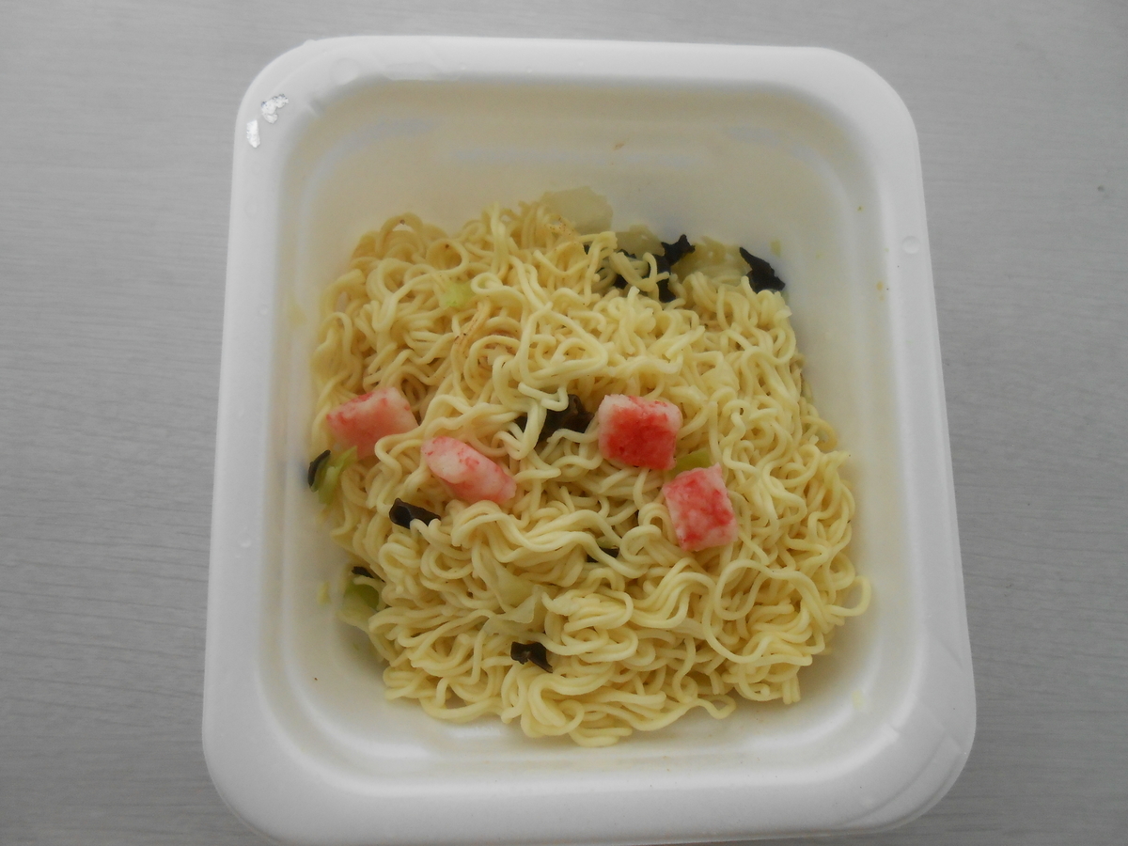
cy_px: 423
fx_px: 847
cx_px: 564
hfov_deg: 67.3
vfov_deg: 53.1
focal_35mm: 26
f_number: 3.5
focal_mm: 4.6
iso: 250
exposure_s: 1/250
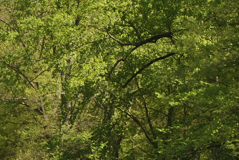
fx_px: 1057
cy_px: 132
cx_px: -75
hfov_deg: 12.5
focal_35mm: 159
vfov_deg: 8.6
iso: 100
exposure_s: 1/200
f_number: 6.3
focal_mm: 26
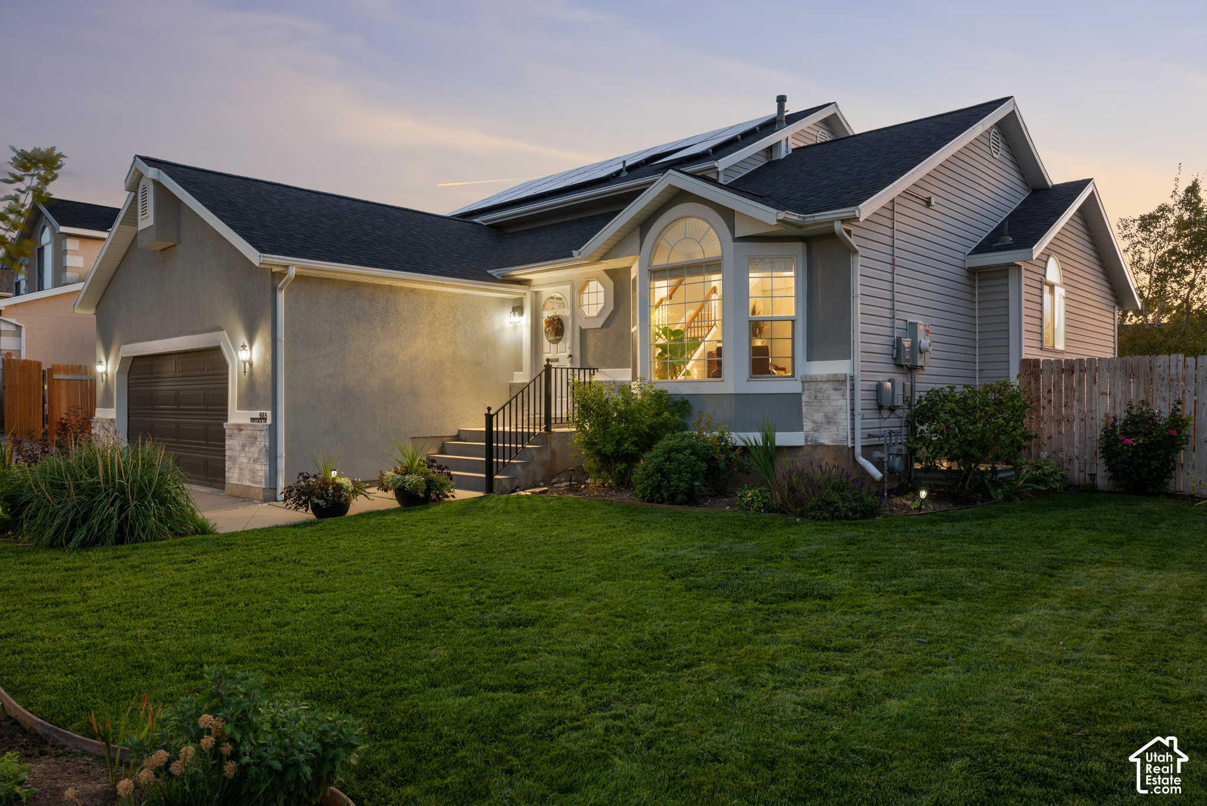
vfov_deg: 54.1
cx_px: 604
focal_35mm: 24
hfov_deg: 74.9
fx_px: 788
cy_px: 403
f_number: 7.1
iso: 250
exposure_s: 3
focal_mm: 23.5
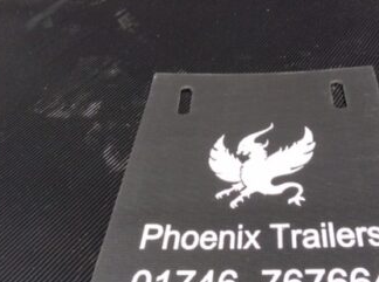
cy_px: 190
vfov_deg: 28.2
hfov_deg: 37.3
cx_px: 242
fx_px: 557
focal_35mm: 51
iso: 32
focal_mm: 3.3
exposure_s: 1/550
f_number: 2.4
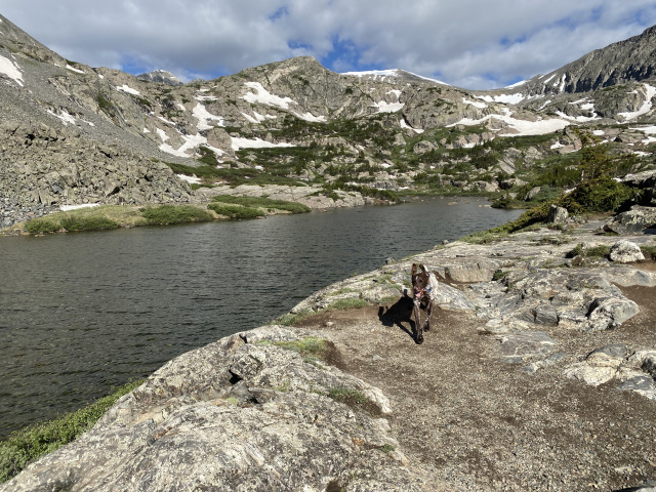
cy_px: 246
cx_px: 328
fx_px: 493
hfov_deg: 67.3
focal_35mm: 26
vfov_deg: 53.1
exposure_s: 1/3401
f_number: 1.8
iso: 32
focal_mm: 4.25
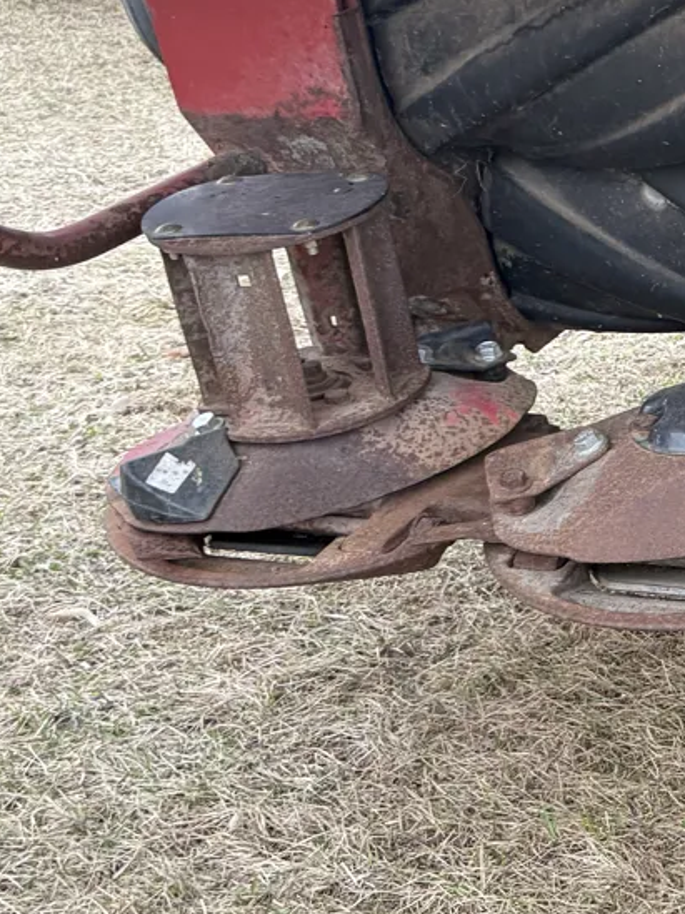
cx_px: 1075
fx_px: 1849
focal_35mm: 70
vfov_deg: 27.8
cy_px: 386
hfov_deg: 18.3
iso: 200
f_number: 1.78
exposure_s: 1/121
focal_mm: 6.76
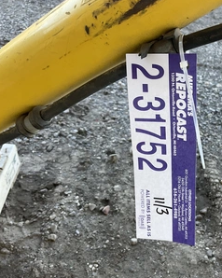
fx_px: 312
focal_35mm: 38
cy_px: 139
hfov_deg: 37.8
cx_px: 174
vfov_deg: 48.0
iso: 32
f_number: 1.8
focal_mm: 3
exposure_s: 1/122
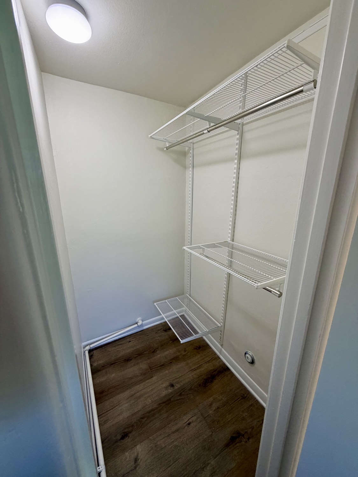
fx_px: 193
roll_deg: -0.2
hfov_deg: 85.7
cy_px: 238
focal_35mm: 14
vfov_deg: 102.1
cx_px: 179
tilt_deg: -14.8
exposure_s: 1/120
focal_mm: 2.22
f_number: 2.2
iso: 160
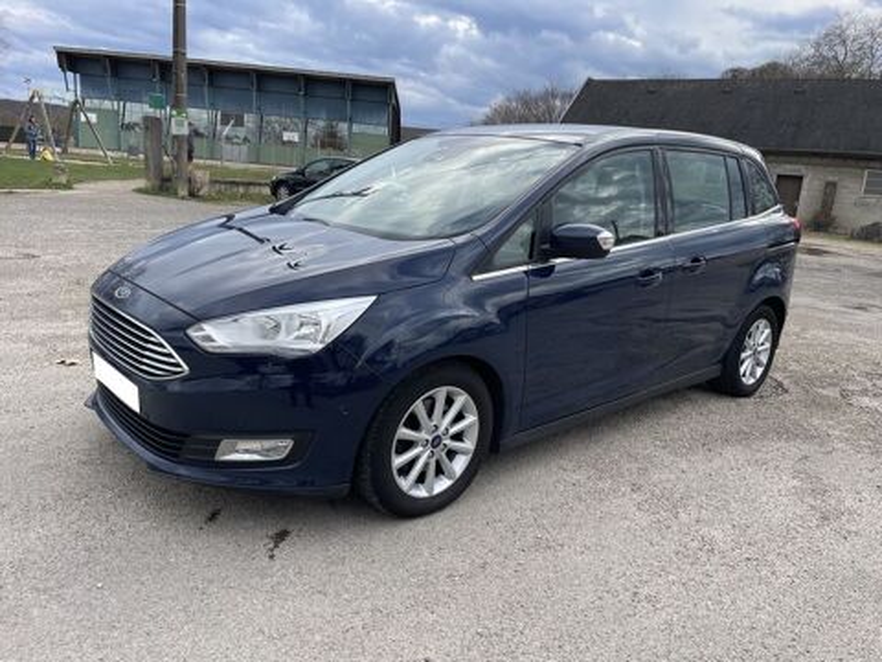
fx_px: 662
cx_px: 441
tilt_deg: -12.6
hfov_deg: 67.3
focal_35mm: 26
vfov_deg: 53.1
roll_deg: -4.6
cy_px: 331
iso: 32
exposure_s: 1/790
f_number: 1.6
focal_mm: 4.2
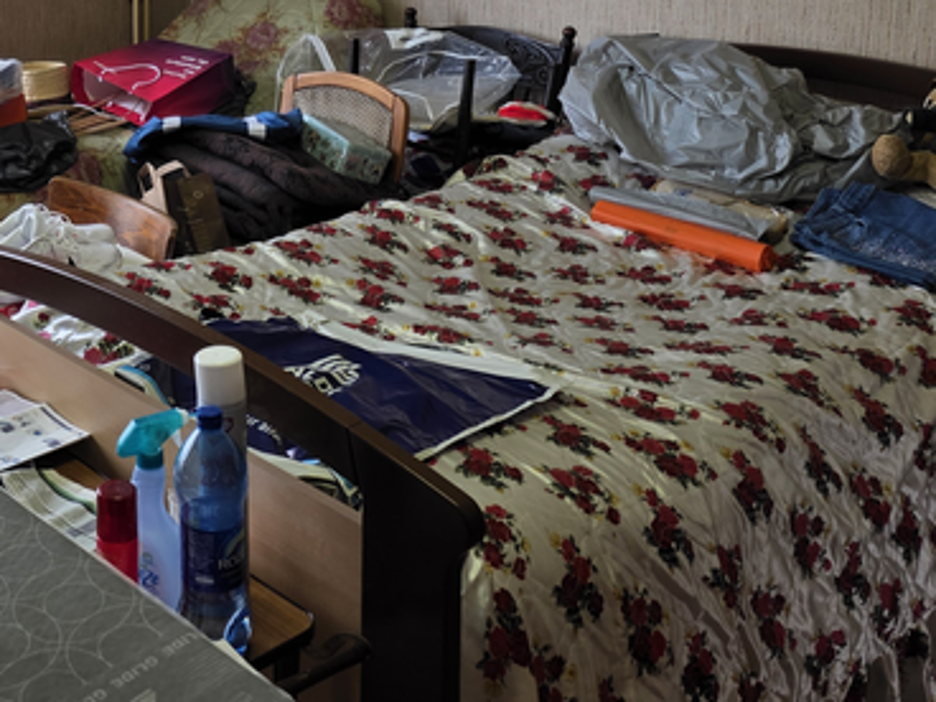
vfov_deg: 26.9
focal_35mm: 50
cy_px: -56
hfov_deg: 36.1
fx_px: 1352
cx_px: 112
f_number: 1.7
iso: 50
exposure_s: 1/100
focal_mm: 6.25
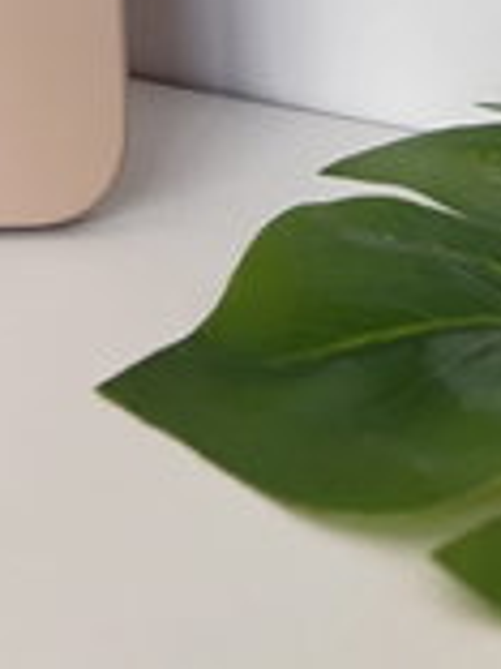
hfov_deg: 15.9
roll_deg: +1.9
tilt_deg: +0.4
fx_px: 1717
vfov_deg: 18.2
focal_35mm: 89
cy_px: -470
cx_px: -116
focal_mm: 5.7
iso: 125
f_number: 1.5
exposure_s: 1/82
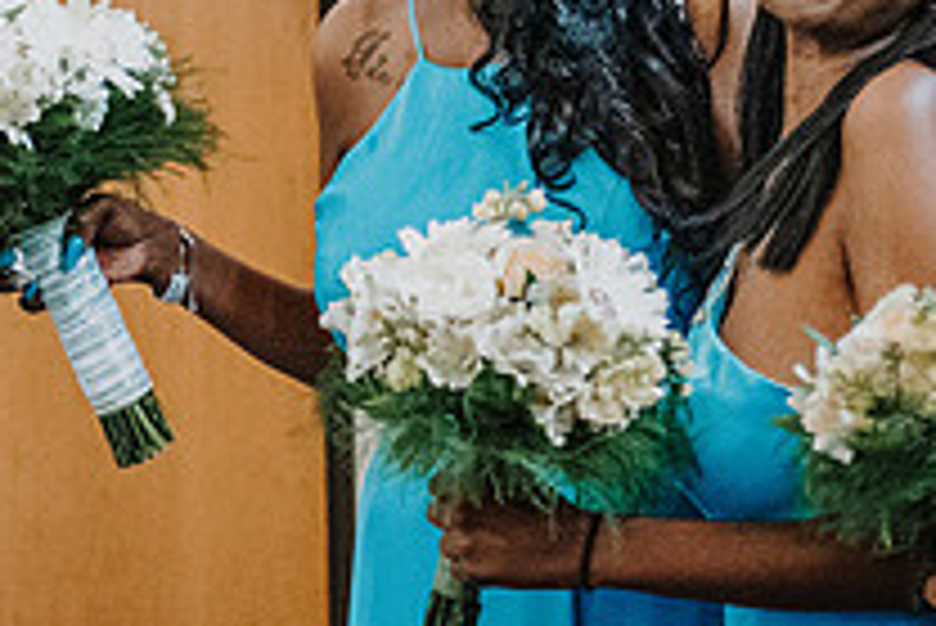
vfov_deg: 12.7
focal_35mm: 108
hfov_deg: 18.8
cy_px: 175
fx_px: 2810
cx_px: 675
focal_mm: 35
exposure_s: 1/1250
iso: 7200
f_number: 1.8
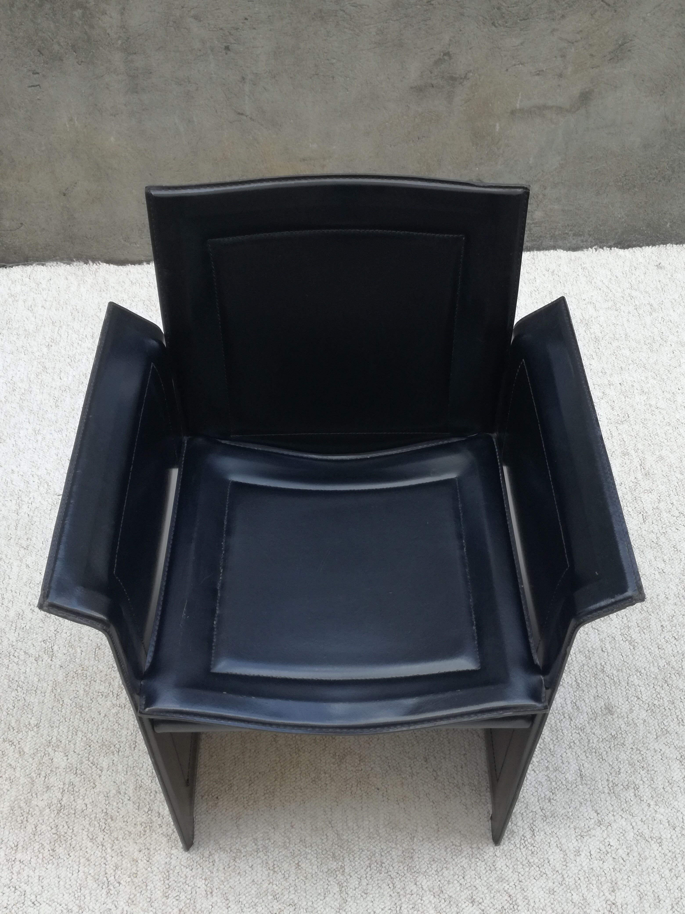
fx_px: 712
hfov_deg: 51.4
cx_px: 342
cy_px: 457
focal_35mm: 27
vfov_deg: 65.3
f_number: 2
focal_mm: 3.79
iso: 50
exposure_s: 1/177
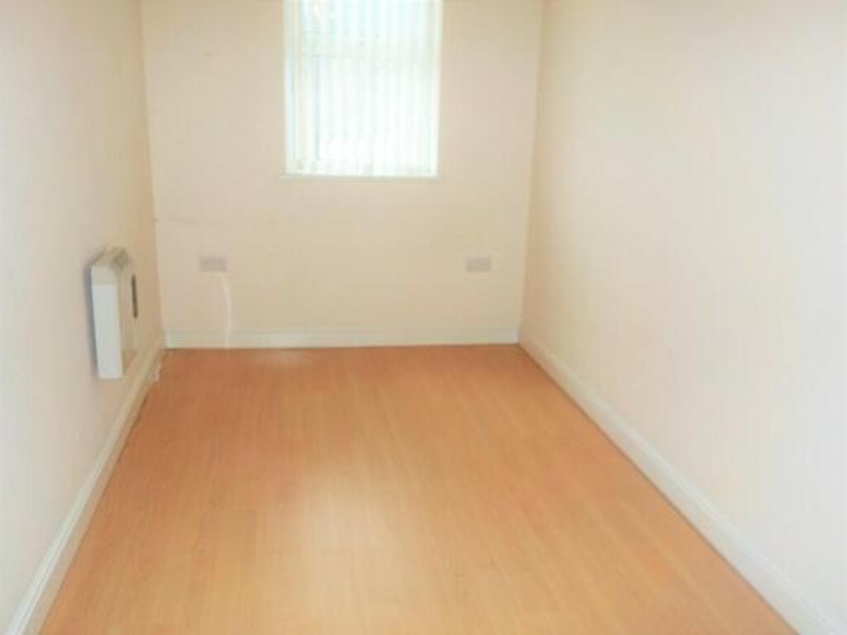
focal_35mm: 30
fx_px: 734
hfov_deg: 60.0
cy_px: 318
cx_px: 424
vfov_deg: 46.8
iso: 200
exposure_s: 1/30
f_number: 3.3
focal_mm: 4.1
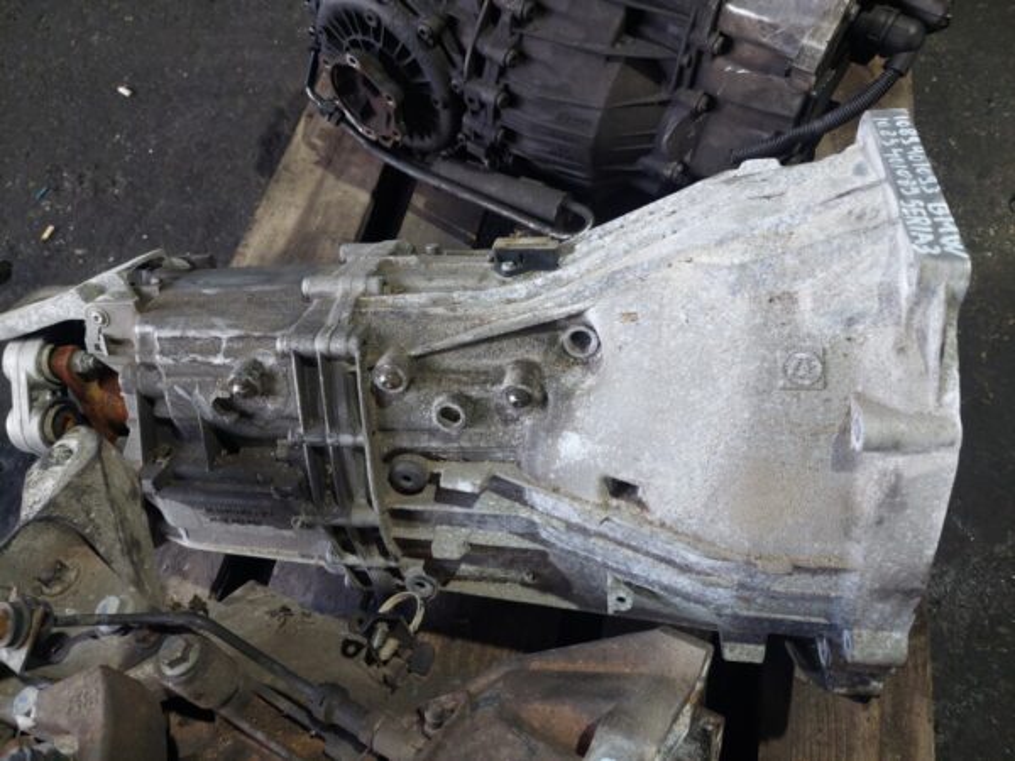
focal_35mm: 25
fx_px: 733
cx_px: 508
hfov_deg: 69.4
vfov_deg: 54.9
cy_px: 380
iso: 200
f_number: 1.8
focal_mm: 5.23
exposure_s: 1/50
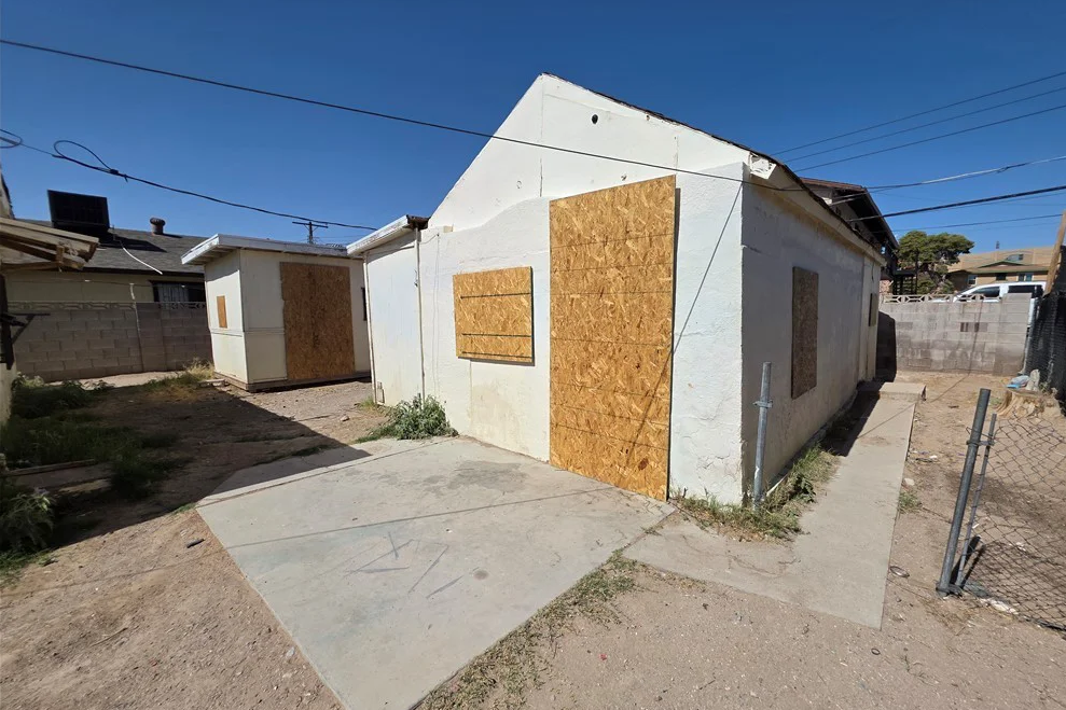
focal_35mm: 14
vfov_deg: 81.2
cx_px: 551
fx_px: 414
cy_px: 361
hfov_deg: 104.2
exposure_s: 1/5128
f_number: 1.9
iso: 40
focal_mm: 2.2
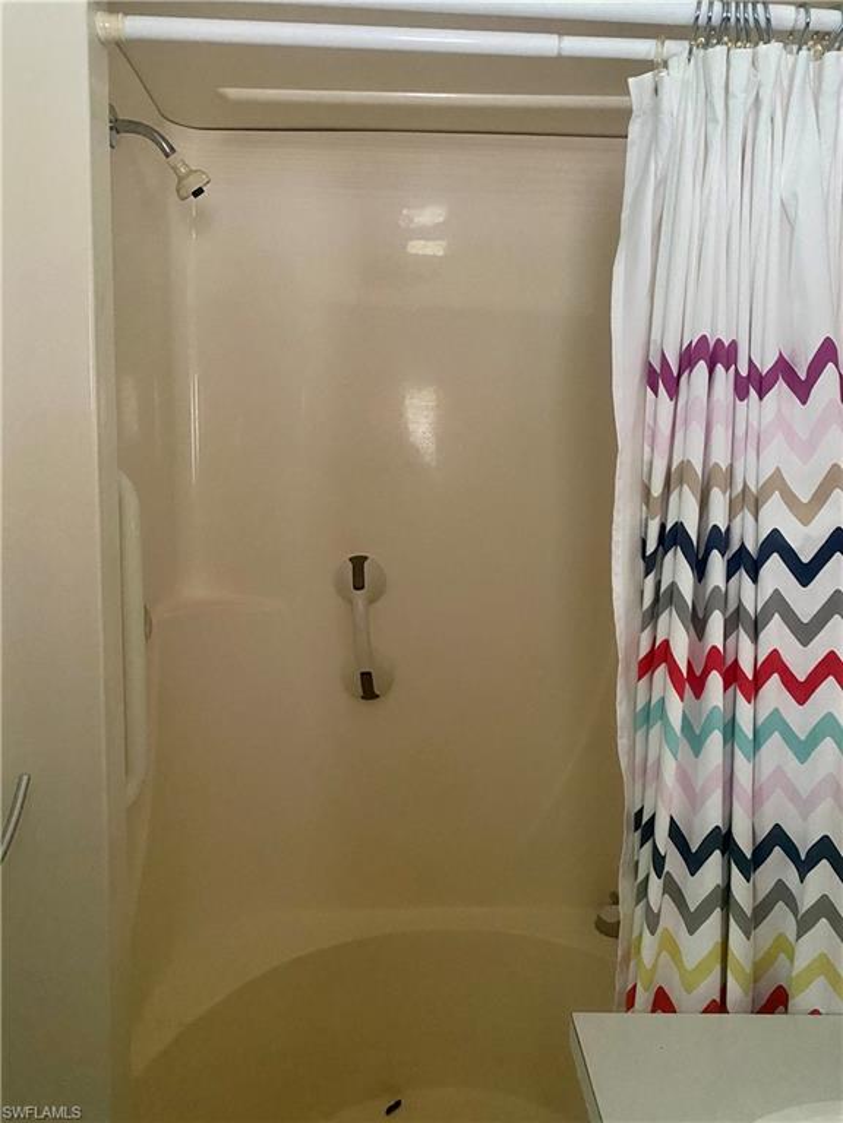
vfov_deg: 67.3
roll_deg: +0.1
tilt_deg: -5.1
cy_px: 562
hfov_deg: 53.1
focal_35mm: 26
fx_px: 844
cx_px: 422
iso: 500
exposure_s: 1/60
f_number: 1.8
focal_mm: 4.25
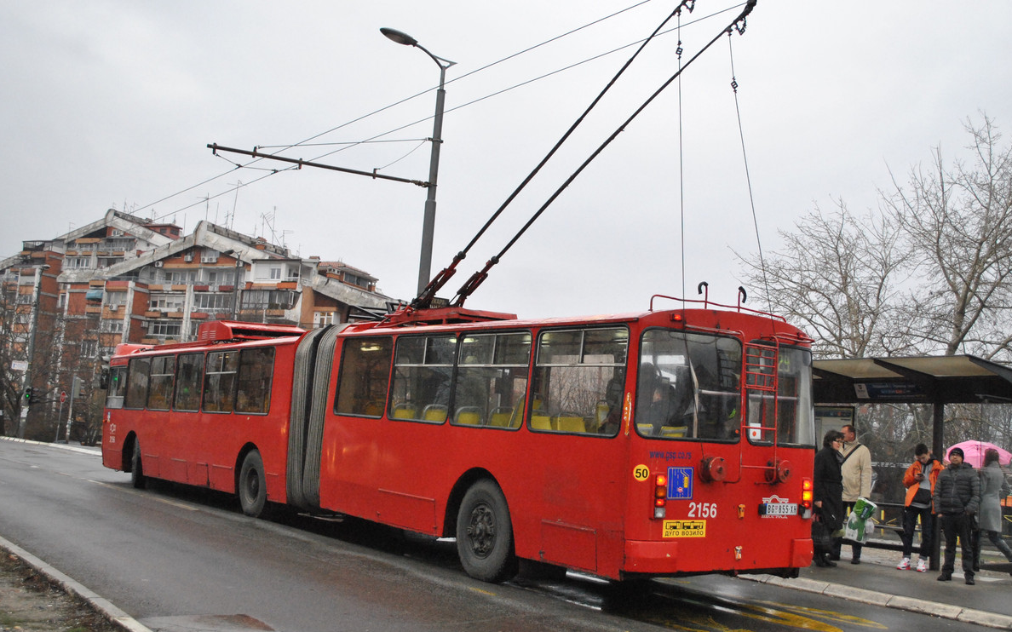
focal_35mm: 34
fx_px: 938
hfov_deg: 56.7
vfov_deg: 37.2
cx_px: 504
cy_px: 293
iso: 800
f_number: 4
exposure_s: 1/500
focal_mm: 22
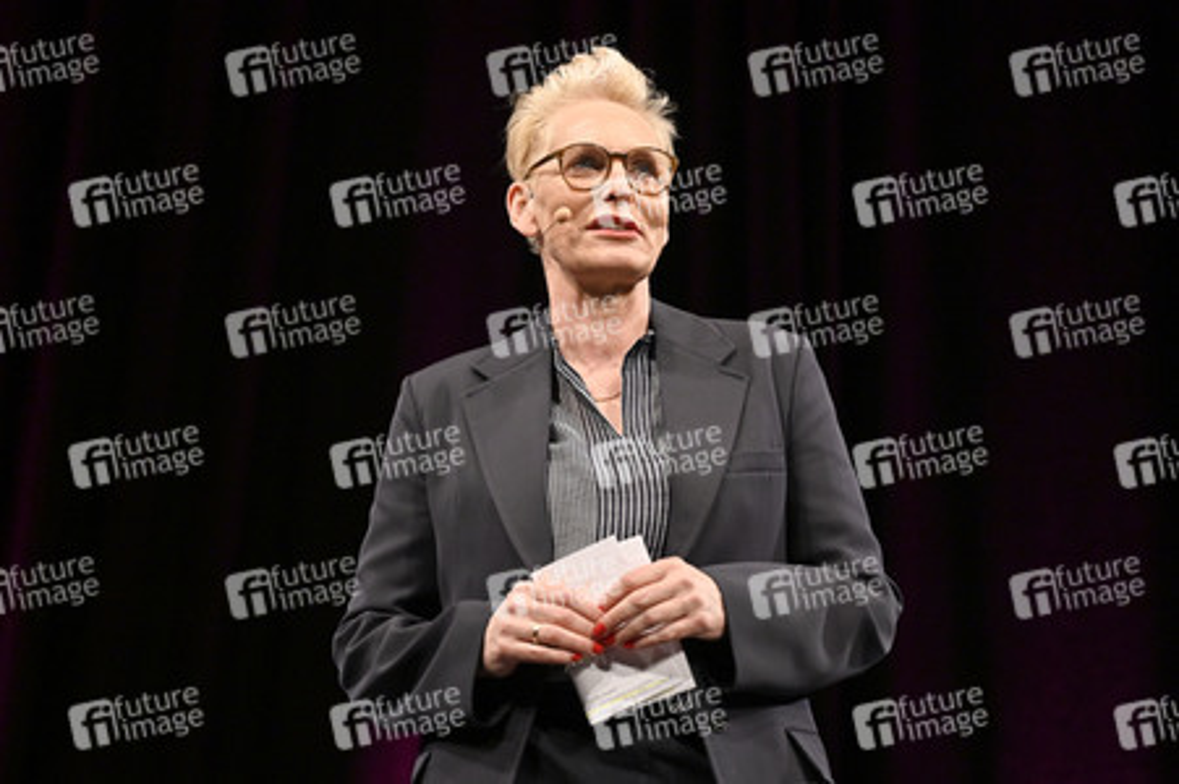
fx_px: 2291
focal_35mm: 70
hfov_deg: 28.9
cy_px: 392
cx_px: 590
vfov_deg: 19.4
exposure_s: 1/400
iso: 1600
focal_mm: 70
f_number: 2.8
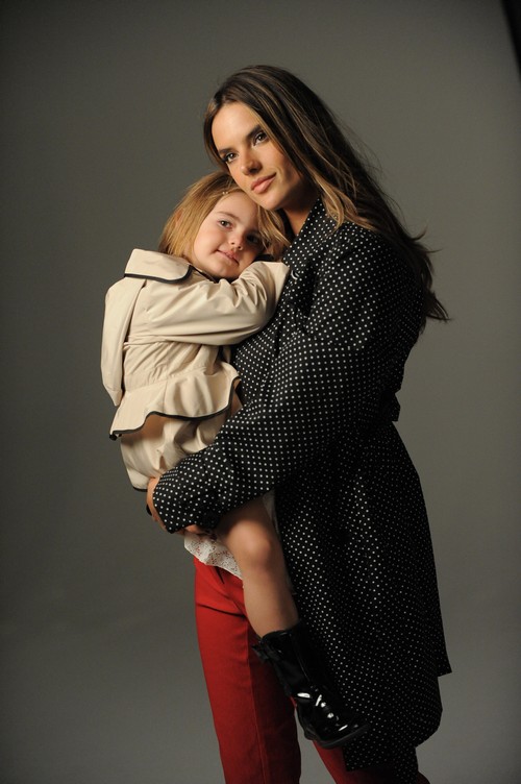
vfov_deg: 23.7
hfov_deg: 15.9
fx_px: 1870
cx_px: 260
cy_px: 392
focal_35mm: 86
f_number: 2.8
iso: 3200
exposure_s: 1/250
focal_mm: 86
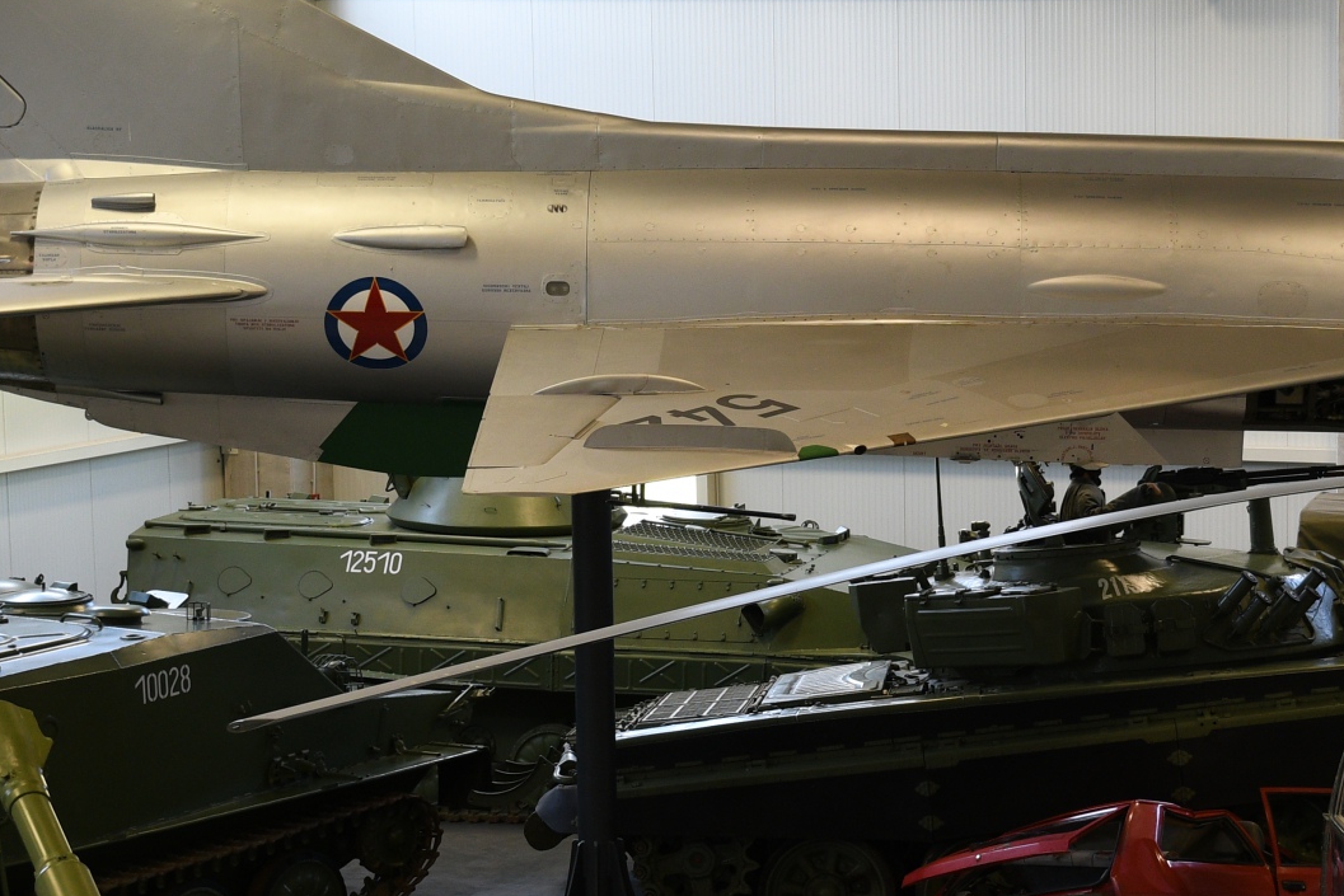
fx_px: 4070
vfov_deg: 12.6
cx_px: 1087
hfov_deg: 18.6
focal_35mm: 109
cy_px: 595
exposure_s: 1/60
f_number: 4
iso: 400
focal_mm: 32
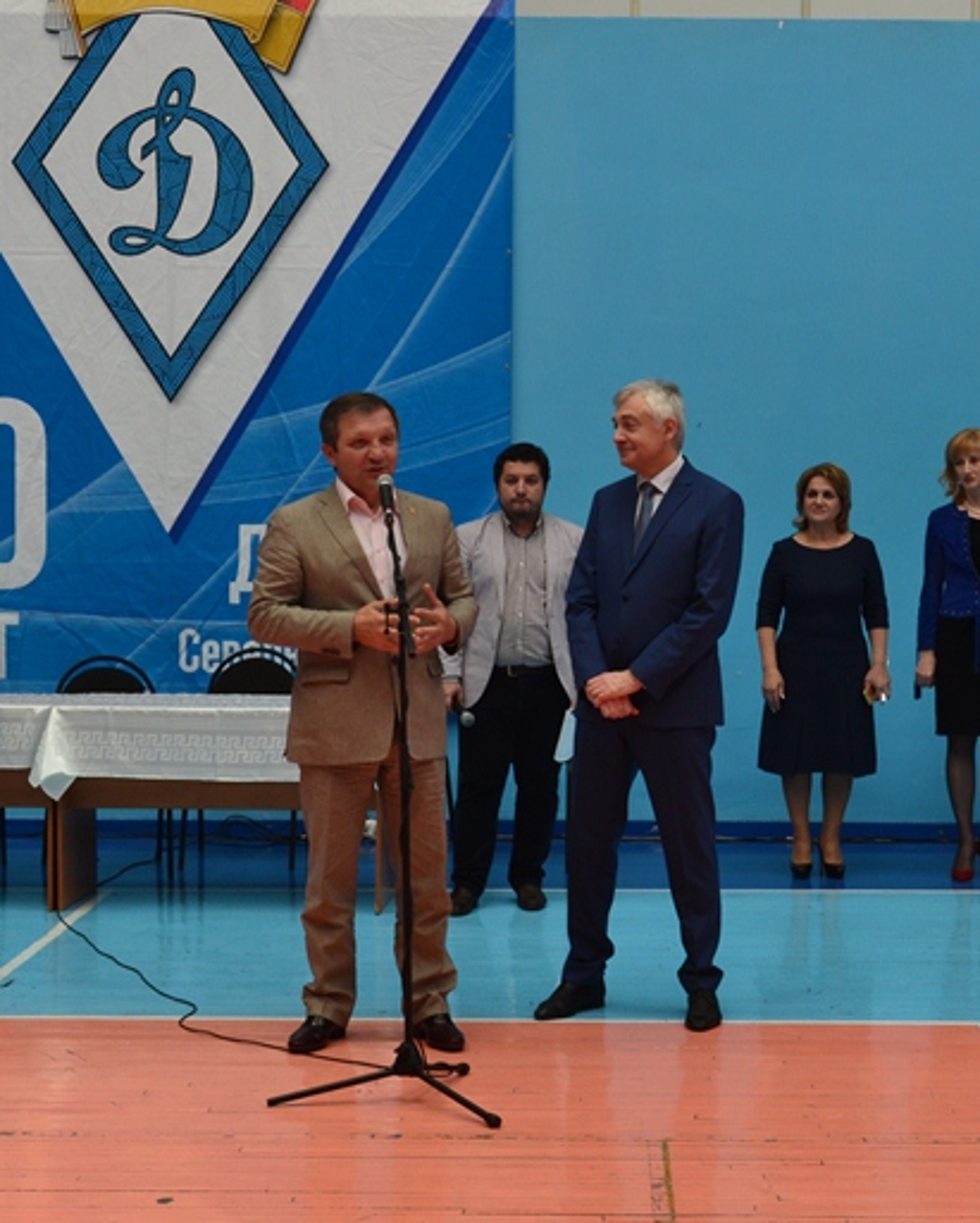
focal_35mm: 73
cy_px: 615
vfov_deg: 26.0
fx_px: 2644
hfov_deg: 20.9
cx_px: 666
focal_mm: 34
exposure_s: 1/125
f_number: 9
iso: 400
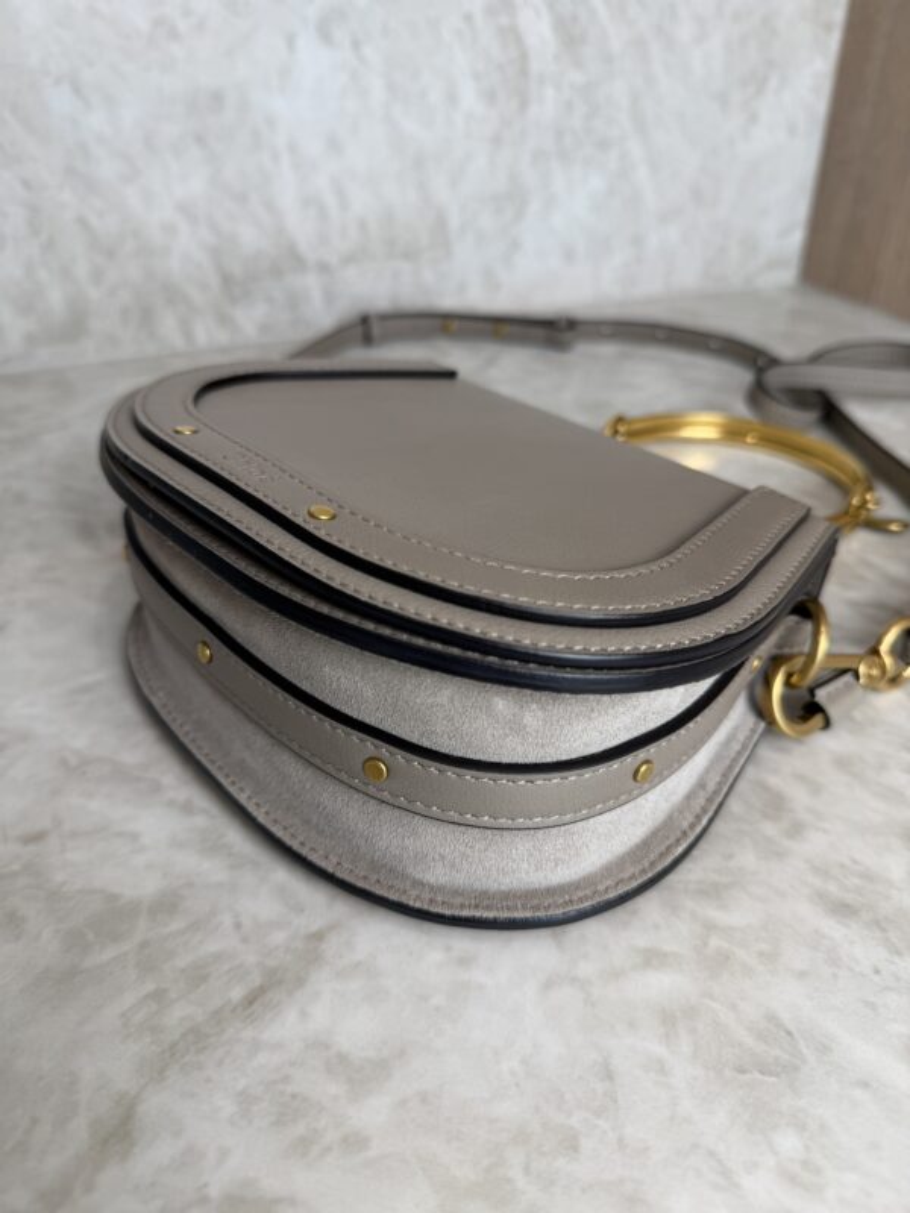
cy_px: 606
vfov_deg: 71.6
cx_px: 455
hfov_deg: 56.8
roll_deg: -0.8
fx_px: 841
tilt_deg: -33.0
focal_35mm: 24
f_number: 1.78
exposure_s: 1/120
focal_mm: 6.76
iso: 50
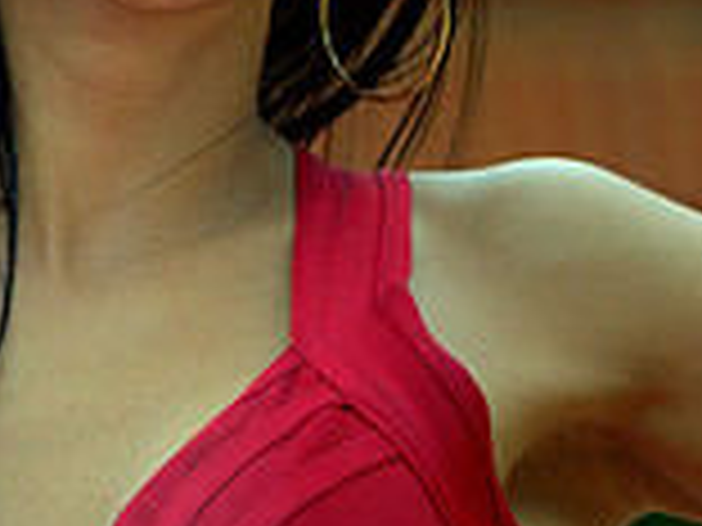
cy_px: 121
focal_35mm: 416
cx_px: 155
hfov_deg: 4.8
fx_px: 8436
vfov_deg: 3.6
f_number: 2.8
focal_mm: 100
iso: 100
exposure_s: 1/2000
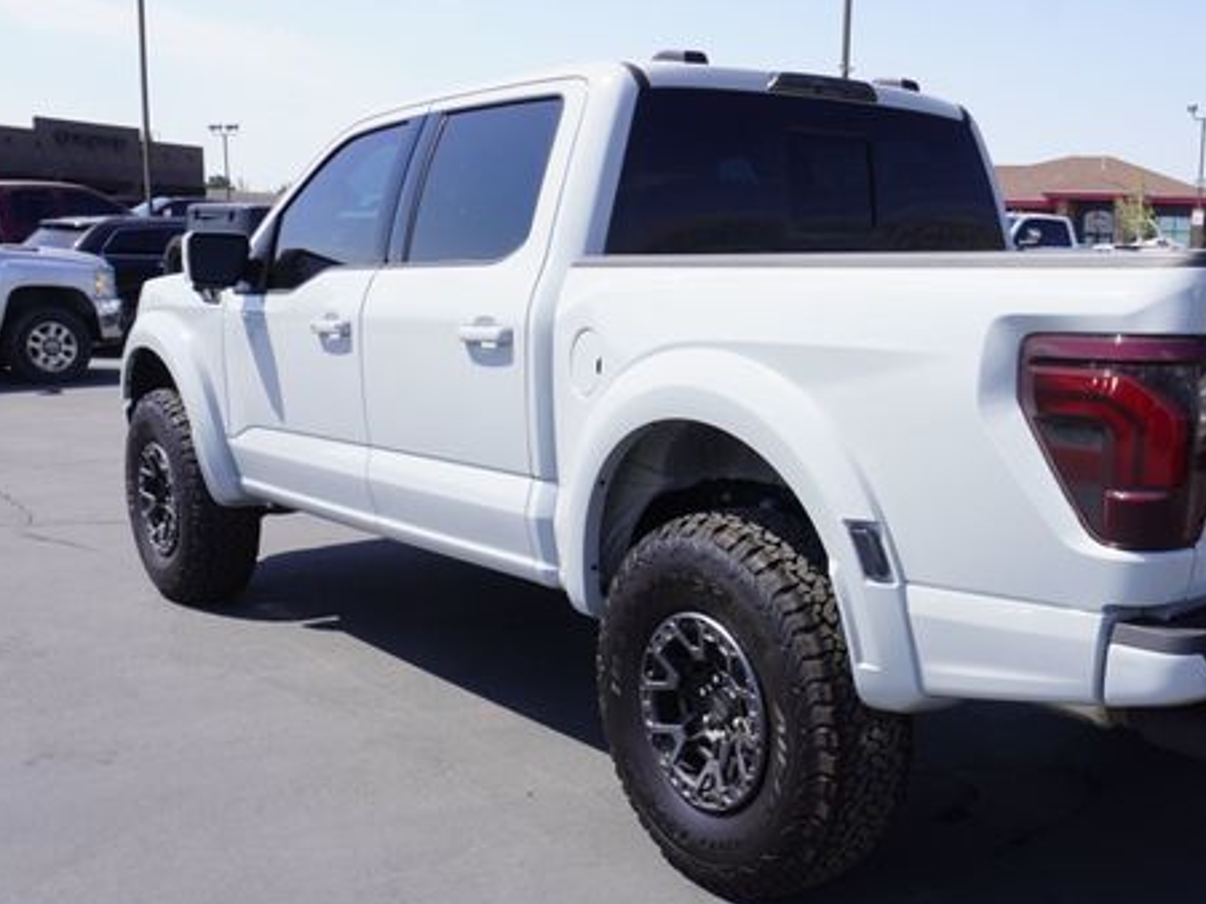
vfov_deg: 35.1
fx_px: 1428
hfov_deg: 45.0
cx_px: 824
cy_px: 522
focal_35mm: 41
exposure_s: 1/200
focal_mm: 20
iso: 100
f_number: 7.1
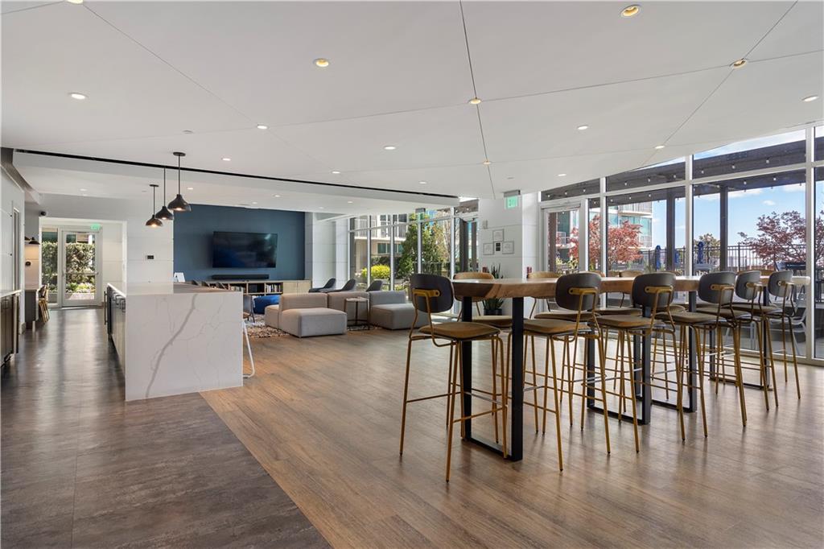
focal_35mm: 20
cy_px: 274
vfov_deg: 61.9
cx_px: 412
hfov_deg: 84.0
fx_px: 458
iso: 640
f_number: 8
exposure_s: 1/60
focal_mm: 20
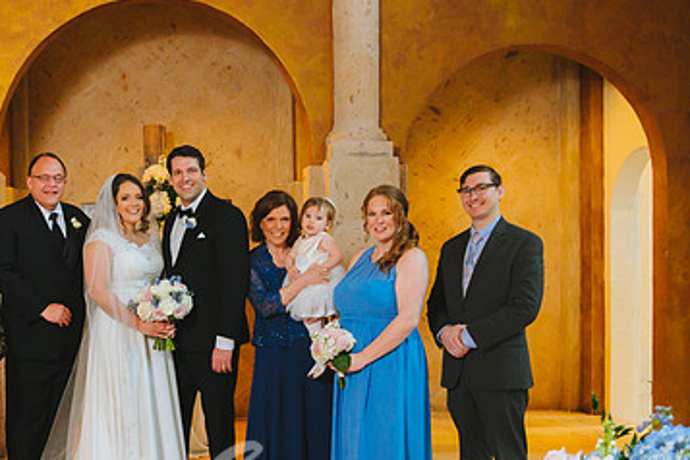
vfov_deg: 25.7
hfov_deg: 37.0
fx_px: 997
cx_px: 151
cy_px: 332
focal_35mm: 52
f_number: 4
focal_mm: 32
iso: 4000
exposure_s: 1/250
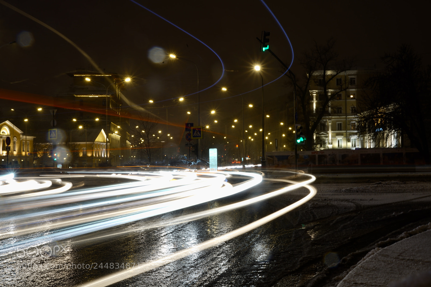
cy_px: 144
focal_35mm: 45
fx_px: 539
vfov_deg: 29.9
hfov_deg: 43.6
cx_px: 216
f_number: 29
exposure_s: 20
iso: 50
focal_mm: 45
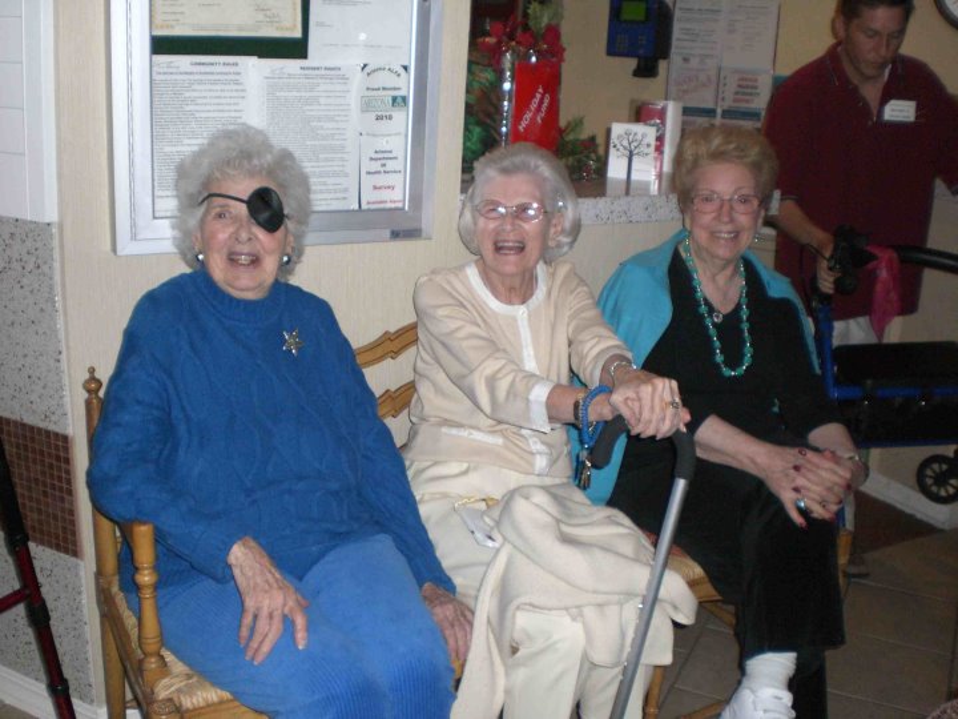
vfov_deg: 37.7
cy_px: 360
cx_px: 479
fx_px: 1052
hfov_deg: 49.0
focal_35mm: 38
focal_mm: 6.3
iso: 200
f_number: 3.1
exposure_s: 1/60
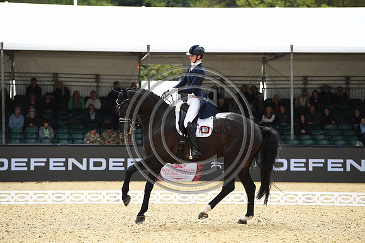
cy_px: 122
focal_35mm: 195
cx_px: 182
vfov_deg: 7.0
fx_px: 1976
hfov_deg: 10.6
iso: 320
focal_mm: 195
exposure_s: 1/1250
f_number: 5
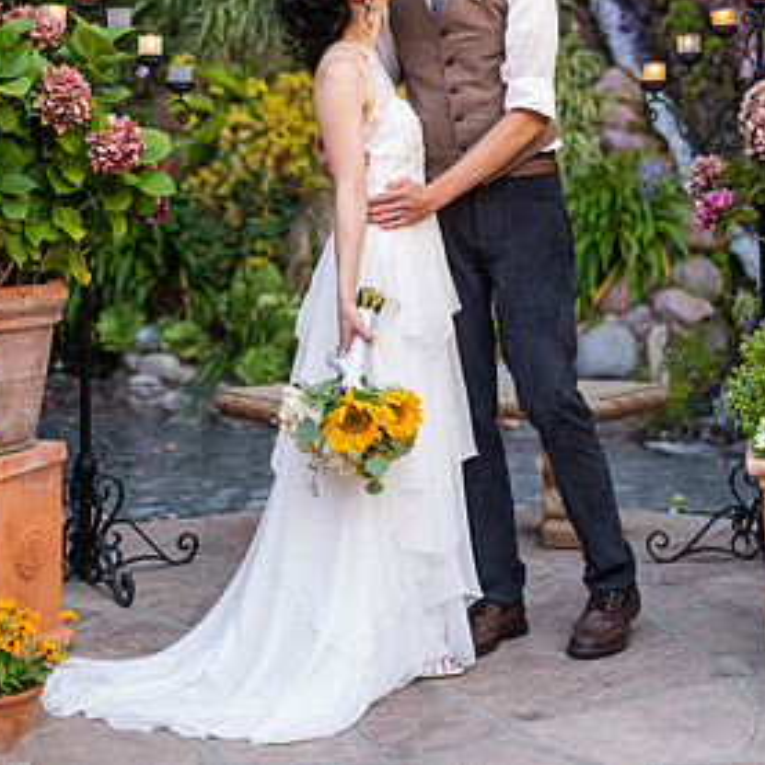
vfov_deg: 22.4
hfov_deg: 22.8
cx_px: 373
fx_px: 1900
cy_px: 146
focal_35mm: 76
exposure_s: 1/320
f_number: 2.2
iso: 500
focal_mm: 55
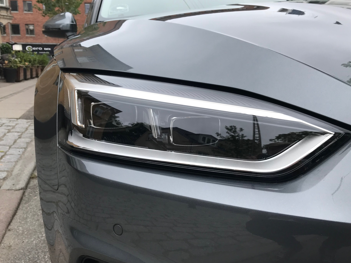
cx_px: 181
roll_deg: +1.1
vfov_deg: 45.4
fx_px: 314
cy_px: 129
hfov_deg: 58.3
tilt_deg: -10.2
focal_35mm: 31
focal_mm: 3.99
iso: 20
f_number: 1.8
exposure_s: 1/709
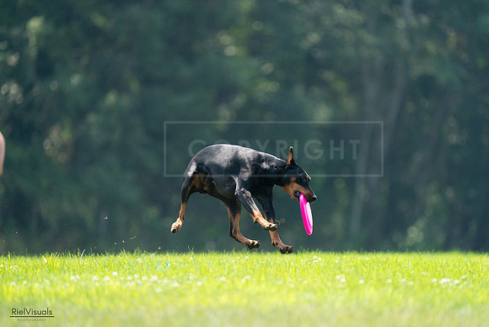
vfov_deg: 2.8
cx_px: 244
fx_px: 6643
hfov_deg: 4.2
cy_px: 164
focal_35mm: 489
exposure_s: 1/4000
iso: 3200
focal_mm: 489
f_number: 6.3
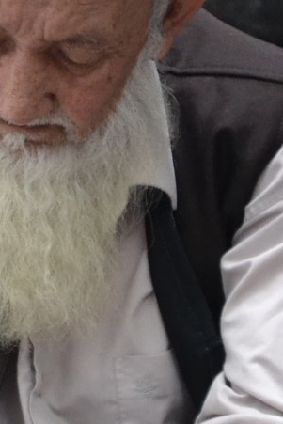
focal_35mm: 1064
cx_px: -9
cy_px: 382
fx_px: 12536
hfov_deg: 1.3
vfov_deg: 1.9
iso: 2500
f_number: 6.3
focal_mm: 200
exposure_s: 1/500
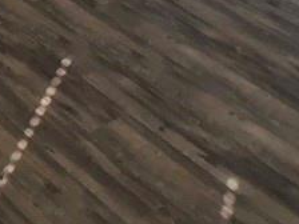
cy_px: -264
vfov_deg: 9.6
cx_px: -170
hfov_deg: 13.0
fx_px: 1227
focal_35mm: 142
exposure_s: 1/30
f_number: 2.4
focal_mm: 3.3
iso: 32
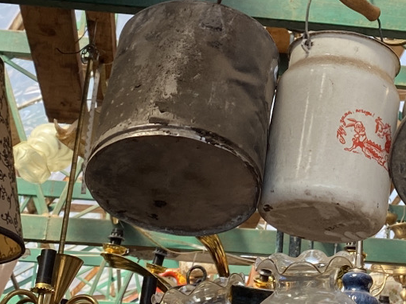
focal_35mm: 102
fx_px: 1196
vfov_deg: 14.2
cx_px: 361
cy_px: -30
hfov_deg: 19.0
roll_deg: -2.6
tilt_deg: +26.8
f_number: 1.8
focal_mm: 4.25
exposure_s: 1/420
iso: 32
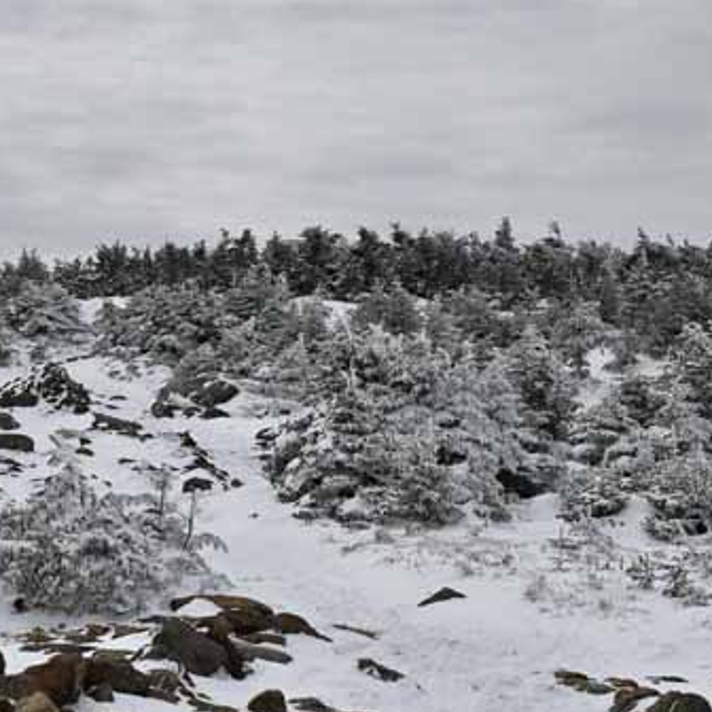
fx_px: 2211
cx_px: 248
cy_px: 492
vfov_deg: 18.2
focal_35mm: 95
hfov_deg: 18.3
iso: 100
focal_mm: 47
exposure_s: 1/3200
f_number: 5.6
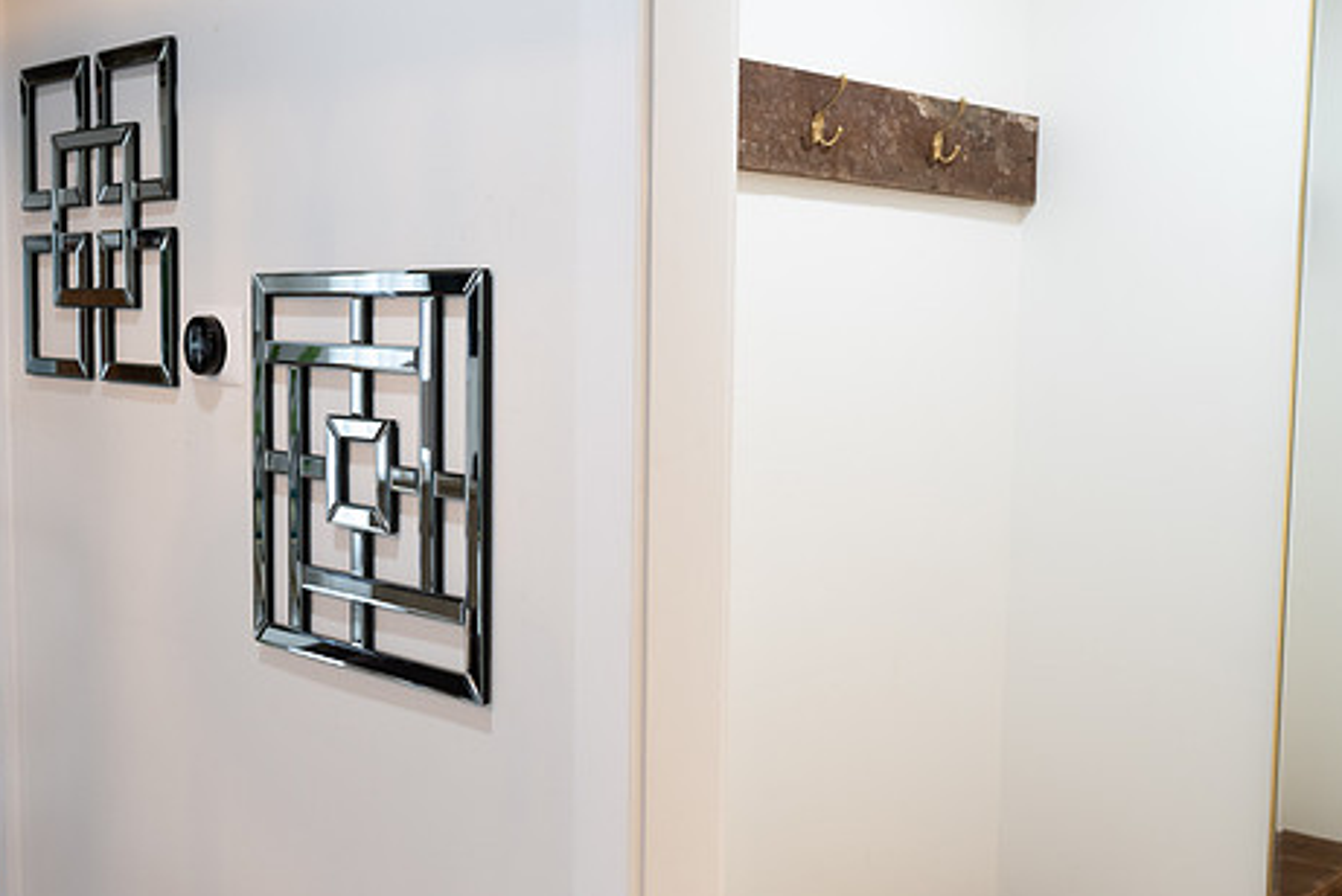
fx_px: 1641
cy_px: 455
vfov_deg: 30.6
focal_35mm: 44
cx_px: 667
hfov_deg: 44.5
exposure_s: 1/60
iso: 800
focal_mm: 35
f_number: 4
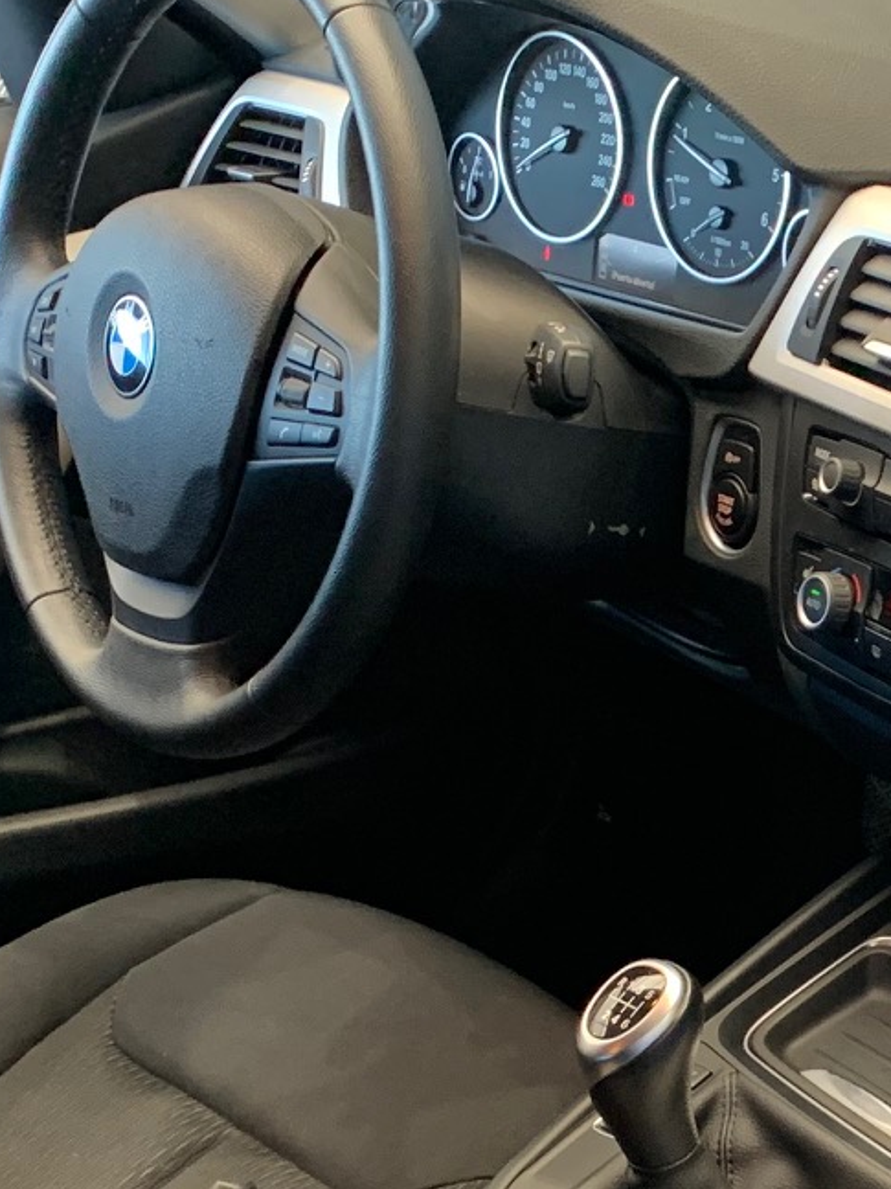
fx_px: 2781
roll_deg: +3.7
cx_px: 1067
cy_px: 934
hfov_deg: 17.4
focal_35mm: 81
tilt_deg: -29.8
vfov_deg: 23.8
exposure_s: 1/50
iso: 160
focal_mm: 4.25
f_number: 1.8
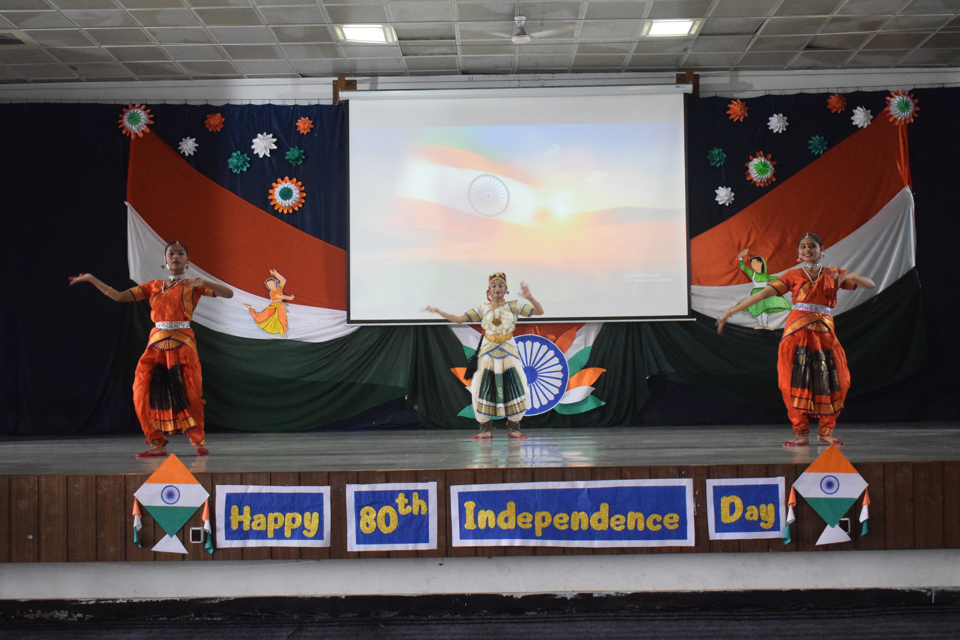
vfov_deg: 29.2
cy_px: 327
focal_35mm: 46
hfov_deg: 42.7
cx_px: 486
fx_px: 1227
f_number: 7.1
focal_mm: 30
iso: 4000
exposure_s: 1/125
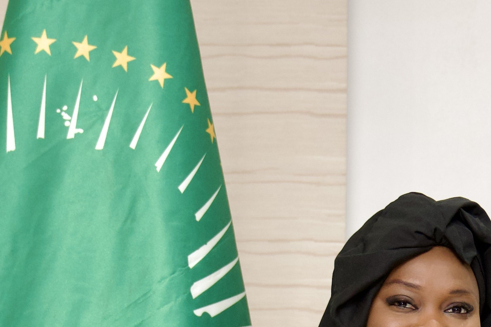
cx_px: 665
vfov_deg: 9.5
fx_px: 1882
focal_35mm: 138
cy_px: 555
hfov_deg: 14.2
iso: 640
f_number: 2.8
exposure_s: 1/160
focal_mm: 40
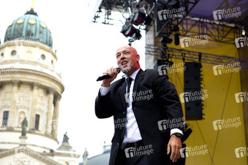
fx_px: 455
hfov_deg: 30.5
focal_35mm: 66
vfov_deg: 20.6
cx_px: 124
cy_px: 82
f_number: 4.5
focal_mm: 66
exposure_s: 1/400
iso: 1250
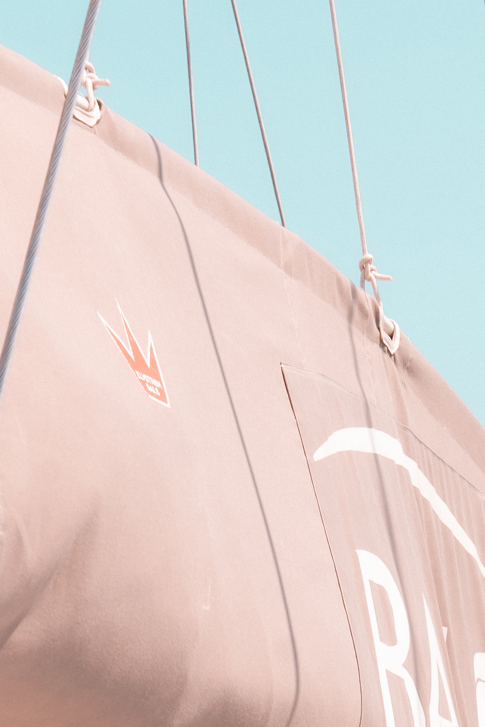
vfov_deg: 7.2
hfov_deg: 4.8
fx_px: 5758
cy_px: 680
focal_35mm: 285
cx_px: 427
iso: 100
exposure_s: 1/250
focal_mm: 80
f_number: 9
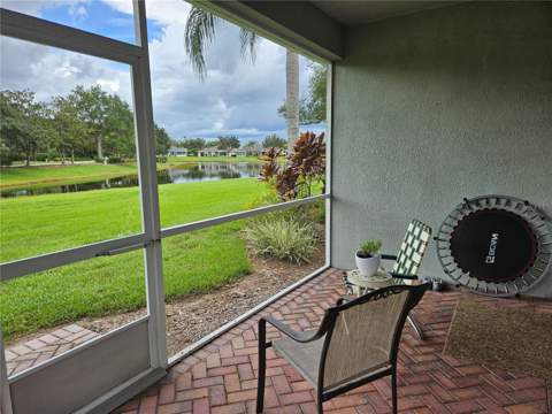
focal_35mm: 23
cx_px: 276
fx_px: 367
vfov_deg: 58.9
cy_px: 207
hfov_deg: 73.9
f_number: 1.8
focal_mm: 5.4
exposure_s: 1/292
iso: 25
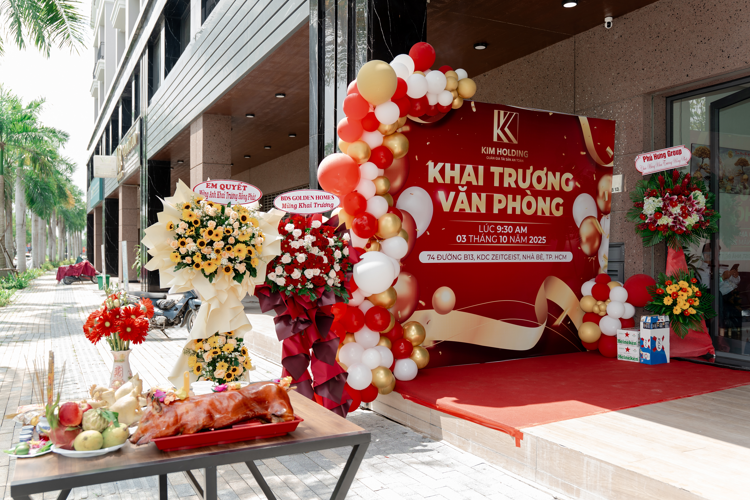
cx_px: 380
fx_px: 669
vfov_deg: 41.0
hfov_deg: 58.6
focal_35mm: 32
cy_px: 257
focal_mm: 31.1
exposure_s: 1/250
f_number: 3.5
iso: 100
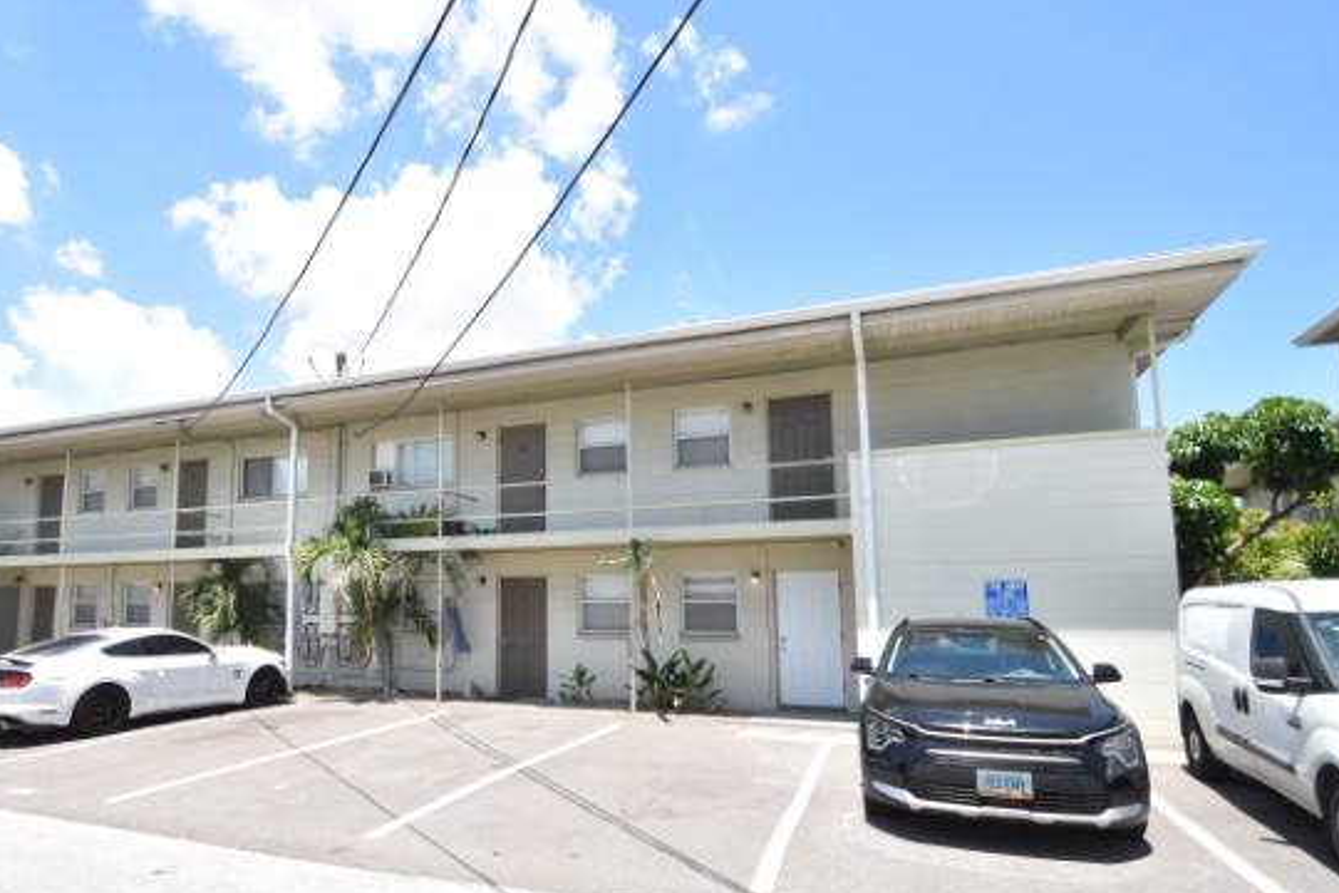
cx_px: 553
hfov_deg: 83.2
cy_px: 509
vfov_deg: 61.7
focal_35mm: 20
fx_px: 744
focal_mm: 10
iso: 800
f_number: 3.5
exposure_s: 1/4000
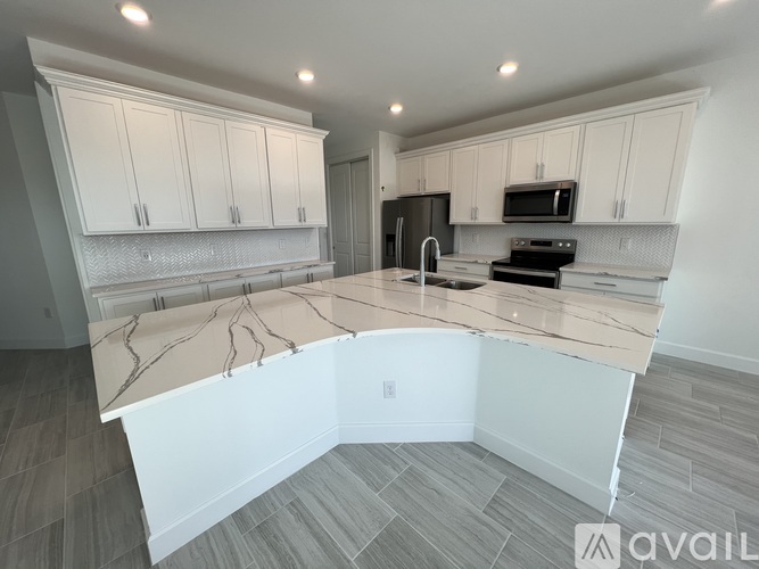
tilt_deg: -12.7
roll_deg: +1.3
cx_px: 380
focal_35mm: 13
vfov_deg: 89.9
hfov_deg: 106.2
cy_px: 284
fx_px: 285
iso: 50
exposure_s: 1/120
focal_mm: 1.57
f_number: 1.8
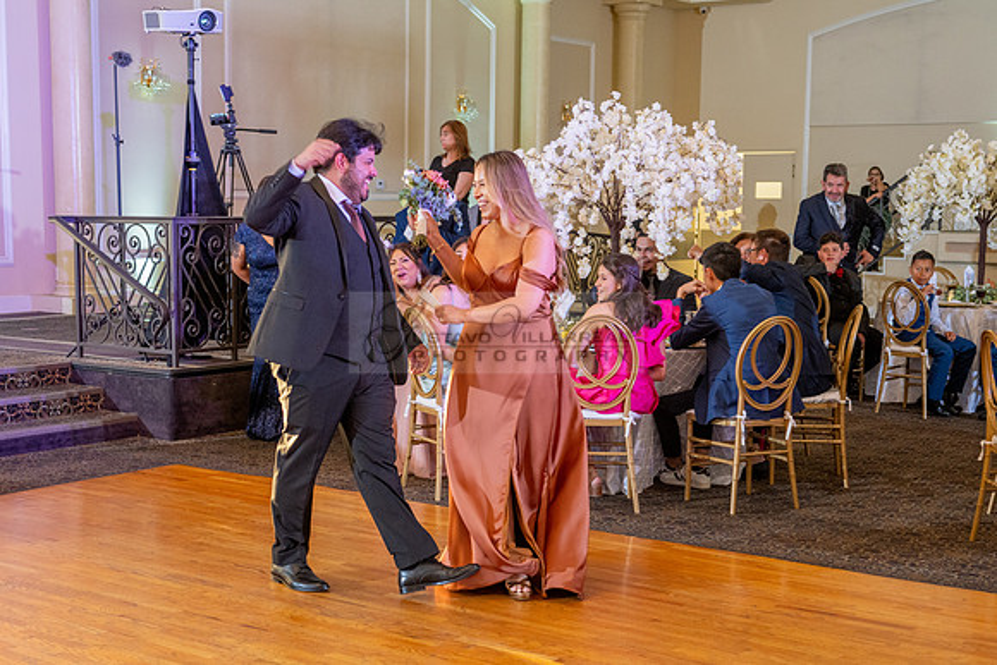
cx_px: 457
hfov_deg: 35.9
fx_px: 1538
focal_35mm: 56
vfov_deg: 24.3
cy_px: 406
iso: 800
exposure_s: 1/80
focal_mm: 44
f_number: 4
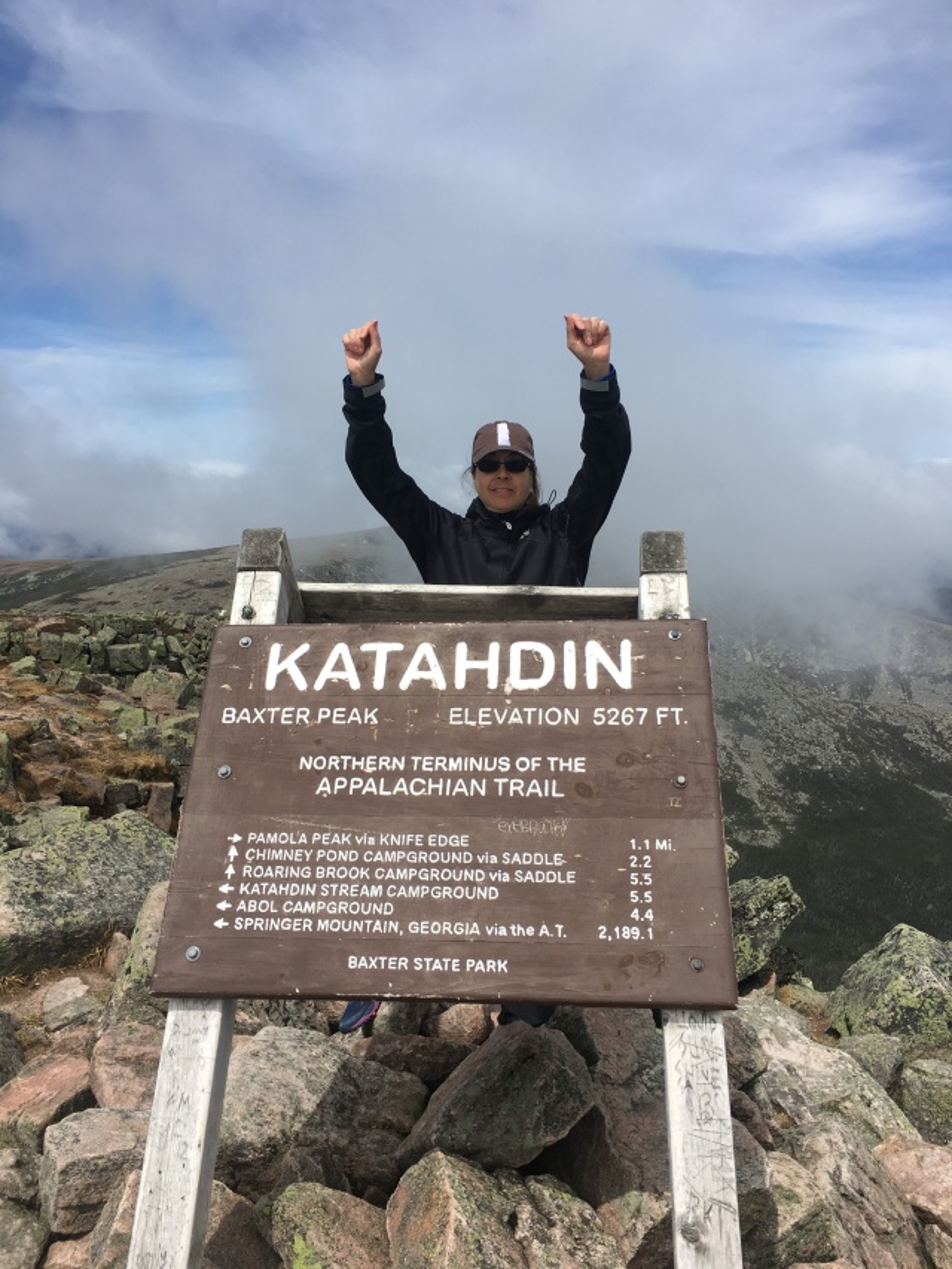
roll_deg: +1.3
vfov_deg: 61.7
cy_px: 634
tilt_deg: -7.8
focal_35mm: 29
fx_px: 1063
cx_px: 476
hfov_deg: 48.2
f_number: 2.2
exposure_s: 1/2404
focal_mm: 4.15
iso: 25
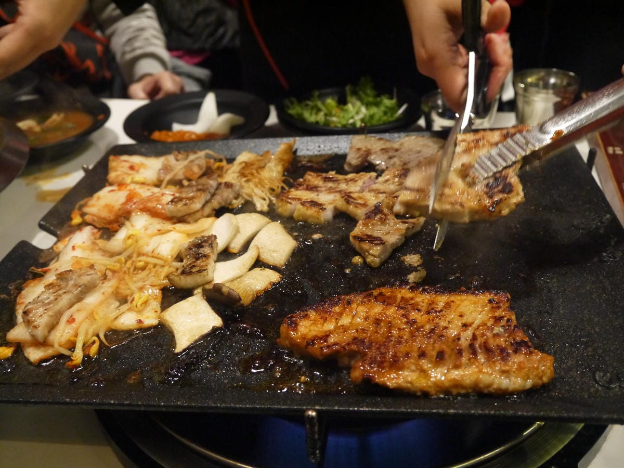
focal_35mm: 34
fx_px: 613
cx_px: 312
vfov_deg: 41.8
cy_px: 234
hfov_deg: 54.0
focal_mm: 17
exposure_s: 1/30
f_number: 4
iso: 1600
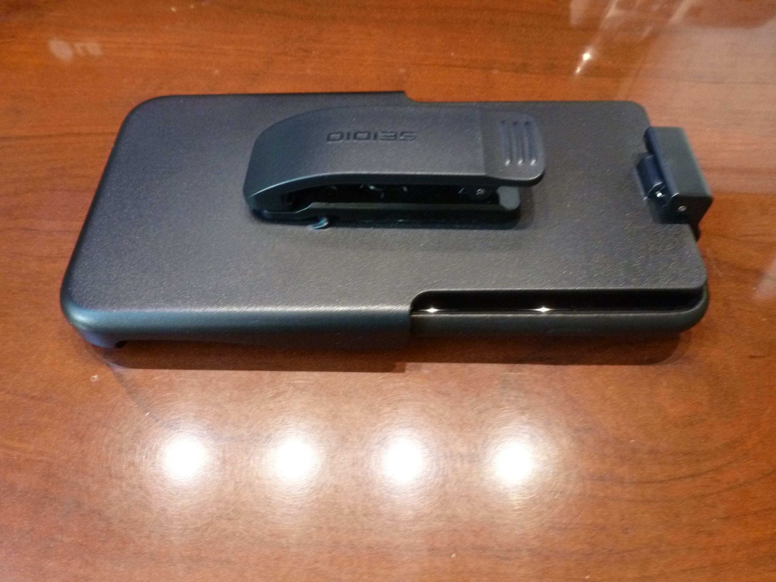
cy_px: 291
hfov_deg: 71.6
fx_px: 538
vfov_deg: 56.8
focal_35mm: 24
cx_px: 388
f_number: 3.3
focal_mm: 4.3
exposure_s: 1/8
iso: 400
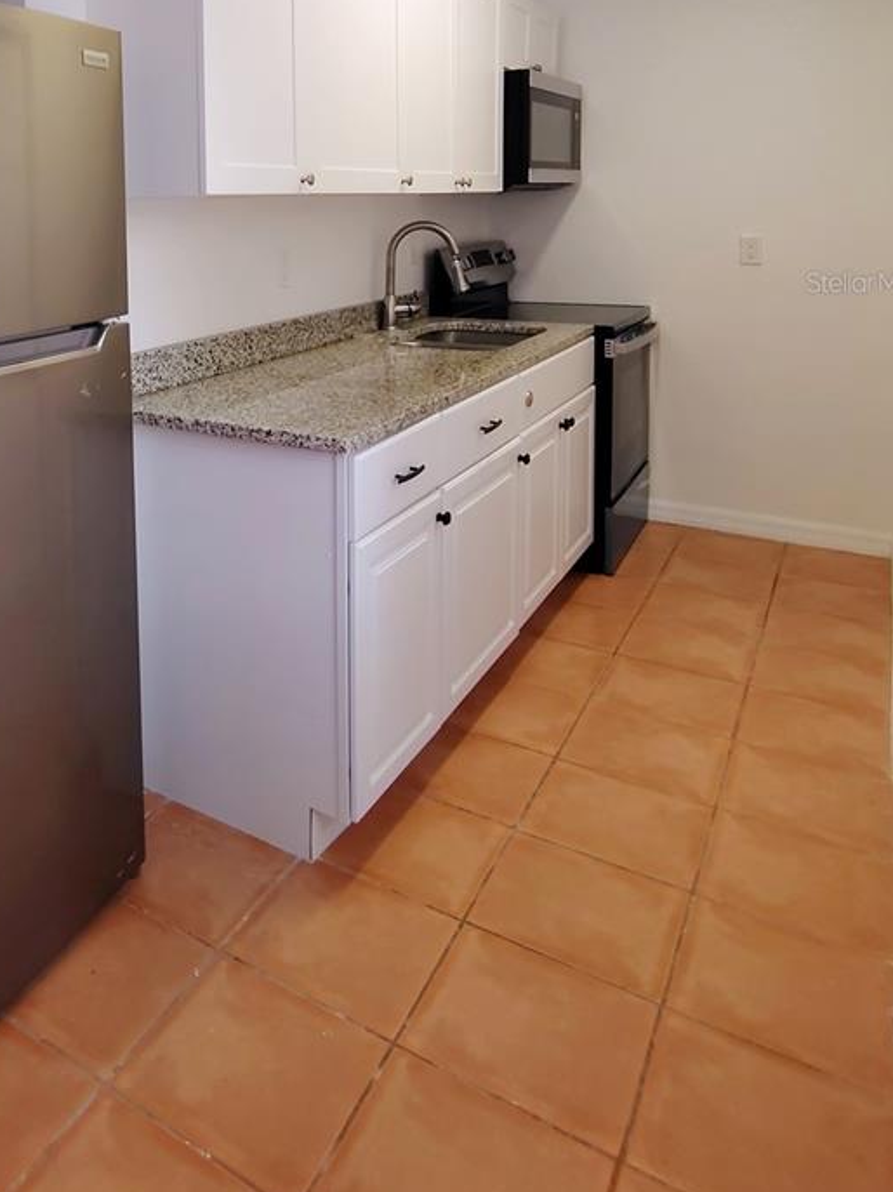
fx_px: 964
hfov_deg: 46.4
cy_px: 281
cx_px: 148
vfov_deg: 59.7
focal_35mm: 28
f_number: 2.2
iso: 191
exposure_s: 1/60
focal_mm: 2.13
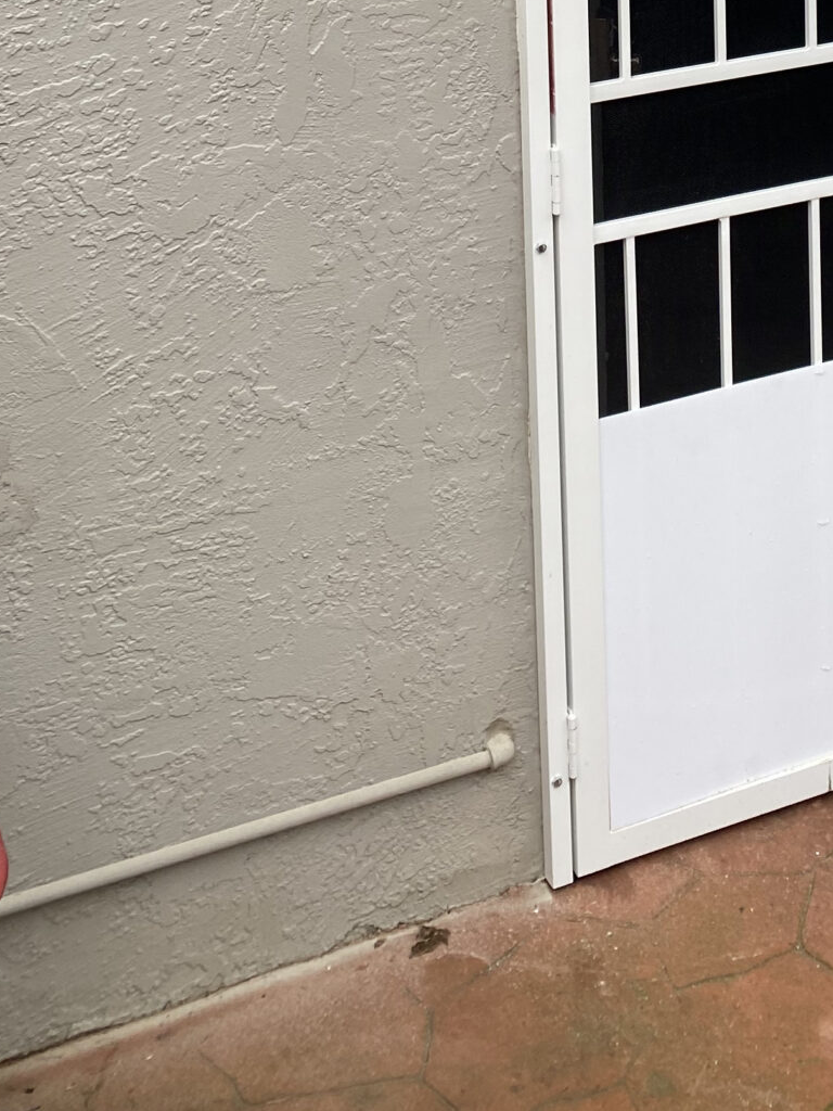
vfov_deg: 26.4
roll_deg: +1.7
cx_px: 687
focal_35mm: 65
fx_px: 2086
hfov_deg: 22.2
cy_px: -233
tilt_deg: -7.1
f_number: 1.8
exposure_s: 1/405
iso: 32
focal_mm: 4.25
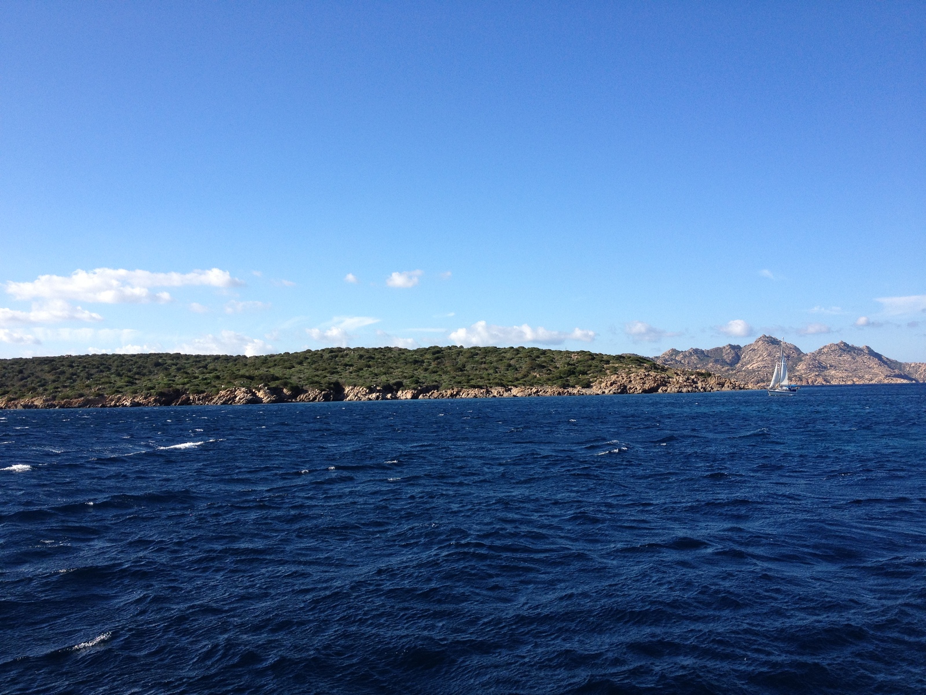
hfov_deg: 52.6
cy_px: 348
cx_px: 463
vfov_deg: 40.7
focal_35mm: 35
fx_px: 936
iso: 64
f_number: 2.4
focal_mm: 4.28
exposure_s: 1/1314
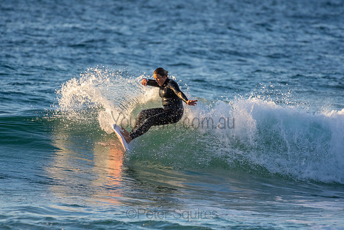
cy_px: 115
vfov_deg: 1.8
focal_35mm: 750
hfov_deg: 2.7
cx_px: 172
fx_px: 7168
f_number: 5.6
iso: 800
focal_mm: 500
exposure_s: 1/1250
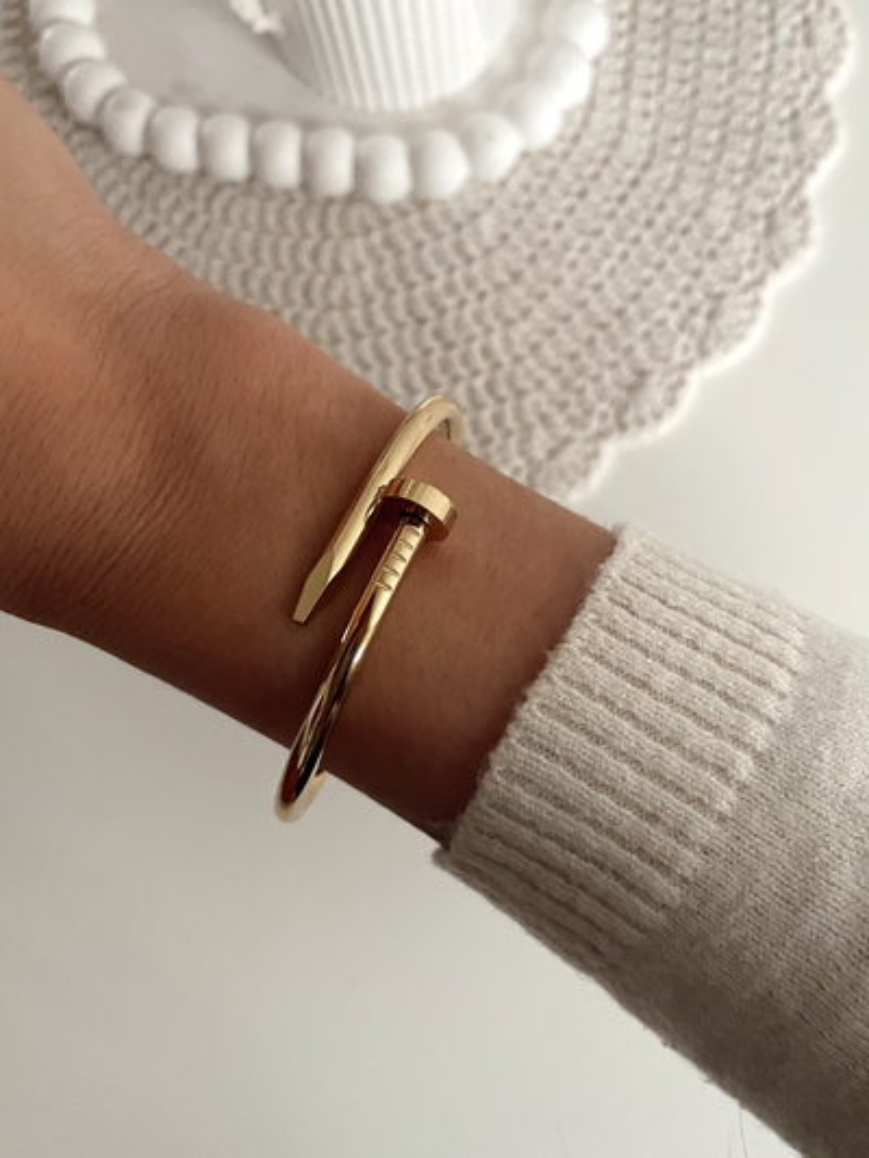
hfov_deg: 53.1
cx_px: 434
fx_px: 870
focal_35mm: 26
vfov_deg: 67.3
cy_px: 579
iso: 500
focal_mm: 4.2
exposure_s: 1/60
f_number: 1.6
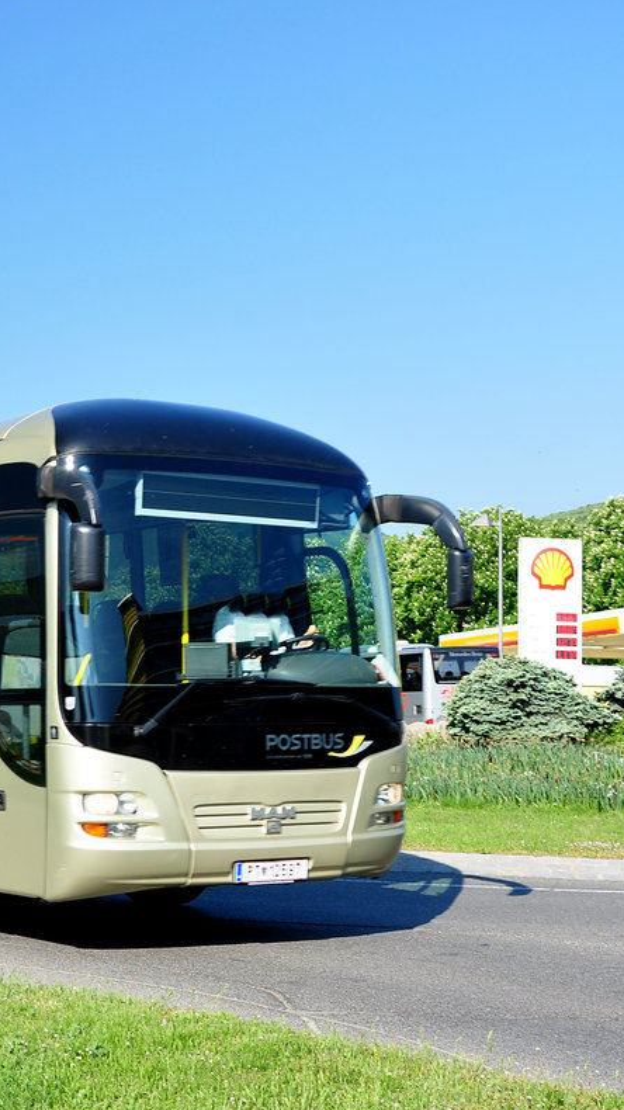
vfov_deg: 33.8
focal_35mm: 62
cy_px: 556
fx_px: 1825
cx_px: 223
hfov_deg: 19.4
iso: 200
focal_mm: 26
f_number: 5.6
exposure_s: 1/125
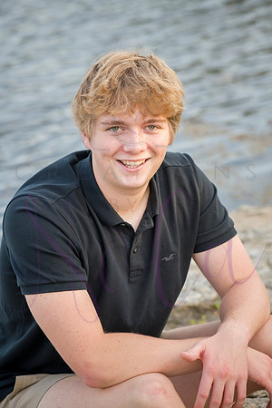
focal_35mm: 112
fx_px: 1269
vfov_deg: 18.3
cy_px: 204
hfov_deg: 12.2
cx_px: 136
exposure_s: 1/640
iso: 800
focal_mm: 112
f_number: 7.1
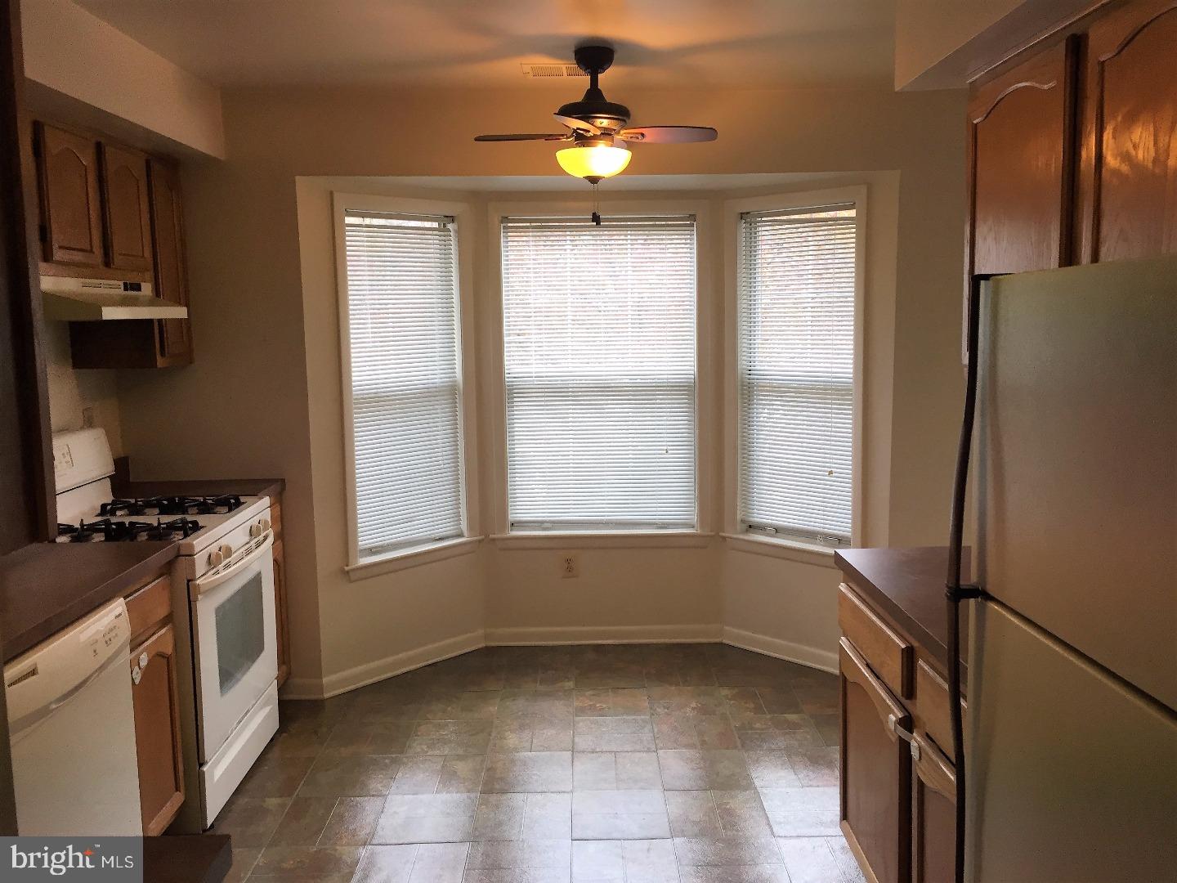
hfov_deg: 61.7
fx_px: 986
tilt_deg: -7.1
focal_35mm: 29
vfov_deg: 48.2
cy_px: 442
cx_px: 588
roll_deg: +1.1
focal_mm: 4.15
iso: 32
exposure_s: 1/40
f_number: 2.2
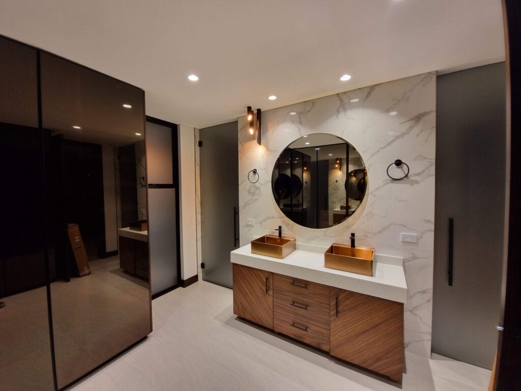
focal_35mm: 13
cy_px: 196
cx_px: 260
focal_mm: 1.74
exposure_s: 1/60
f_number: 2.2
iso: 200
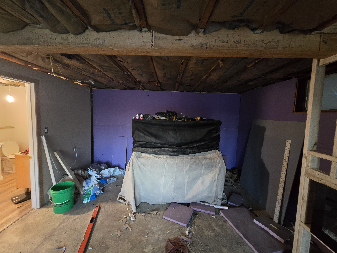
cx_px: 168
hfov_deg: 106.2
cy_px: 126
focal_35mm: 13
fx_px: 127
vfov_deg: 89.9
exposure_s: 1/24
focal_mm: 2.2
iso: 1250
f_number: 2.2
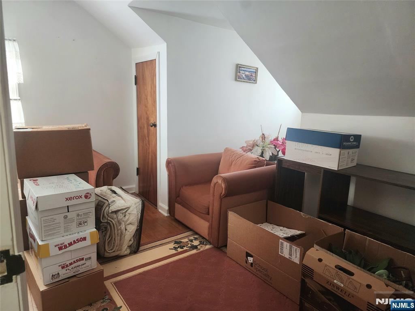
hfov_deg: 73.9
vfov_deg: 58.9
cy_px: 156
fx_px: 276
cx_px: 208
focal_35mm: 23
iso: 500
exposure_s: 1/40
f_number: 1.8
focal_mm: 6.4
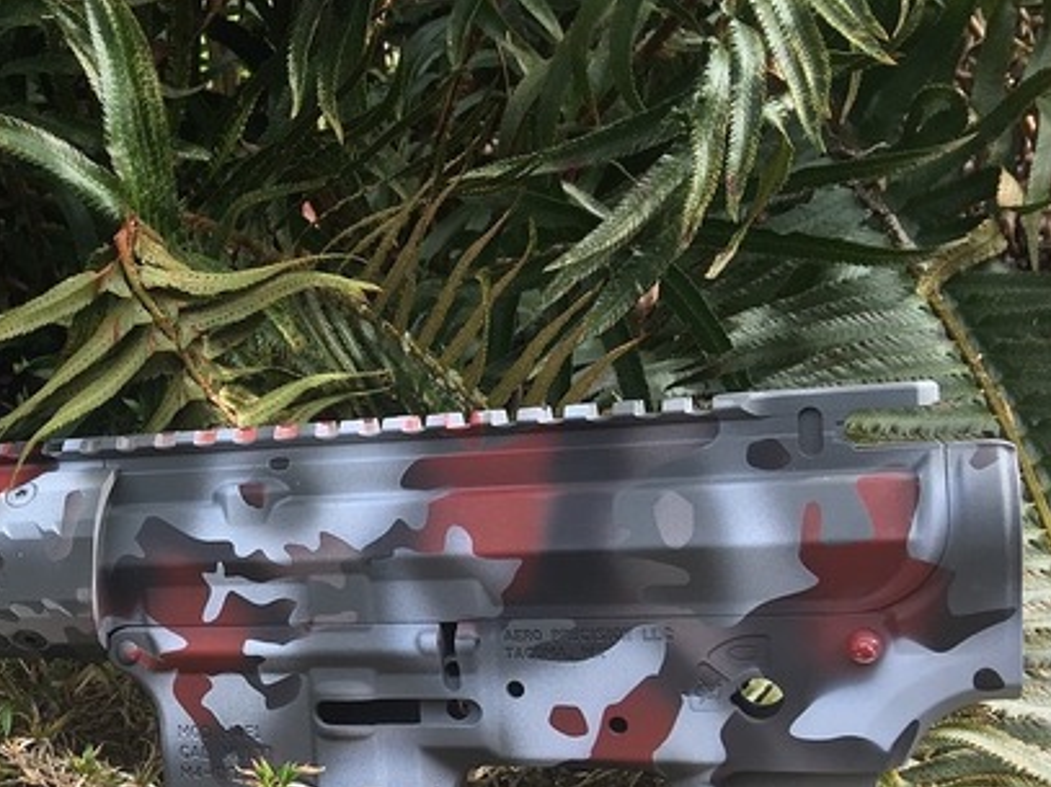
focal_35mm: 57
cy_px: 555
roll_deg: +0.4
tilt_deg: -13.8
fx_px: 1730
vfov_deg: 25.4
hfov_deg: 31.5
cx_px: 31
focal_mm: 4.15
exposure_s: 1/236
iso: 25
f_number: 2.2
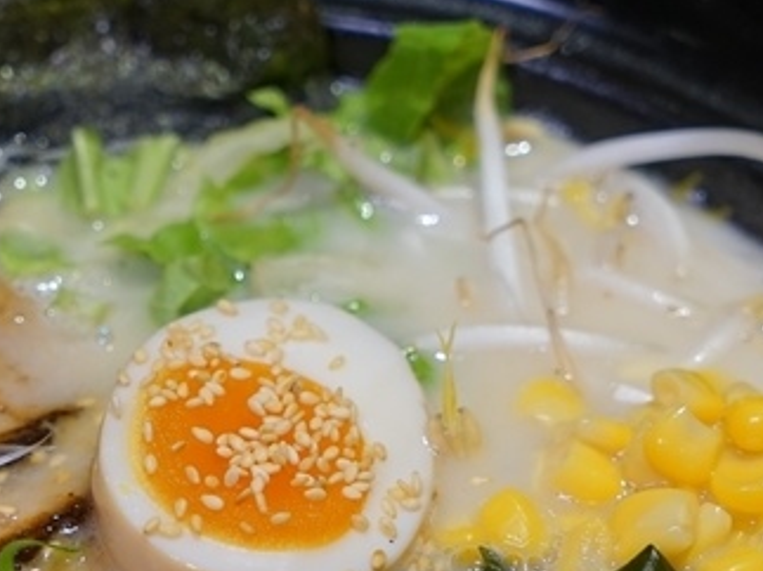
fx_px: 2622
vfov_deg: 12.4
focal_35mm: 119
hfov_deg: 16.5
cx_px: 265
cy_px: 426
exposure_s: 1/60
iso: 500
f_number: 5
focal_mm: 50
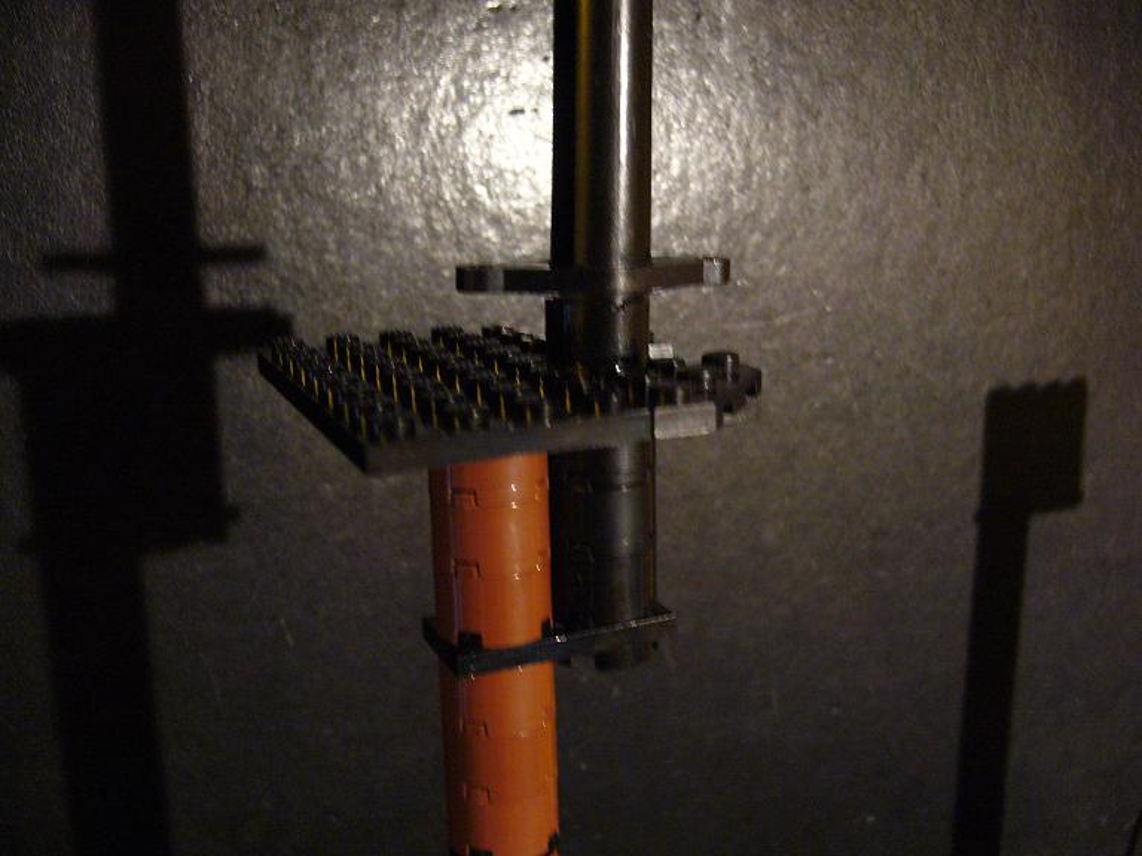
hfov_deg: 52.6
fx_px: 1155
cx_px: 571
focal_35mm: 35
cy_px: 428
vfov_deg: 40.7
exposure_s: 1/8
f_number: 2.8
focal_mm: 5.8
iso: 200
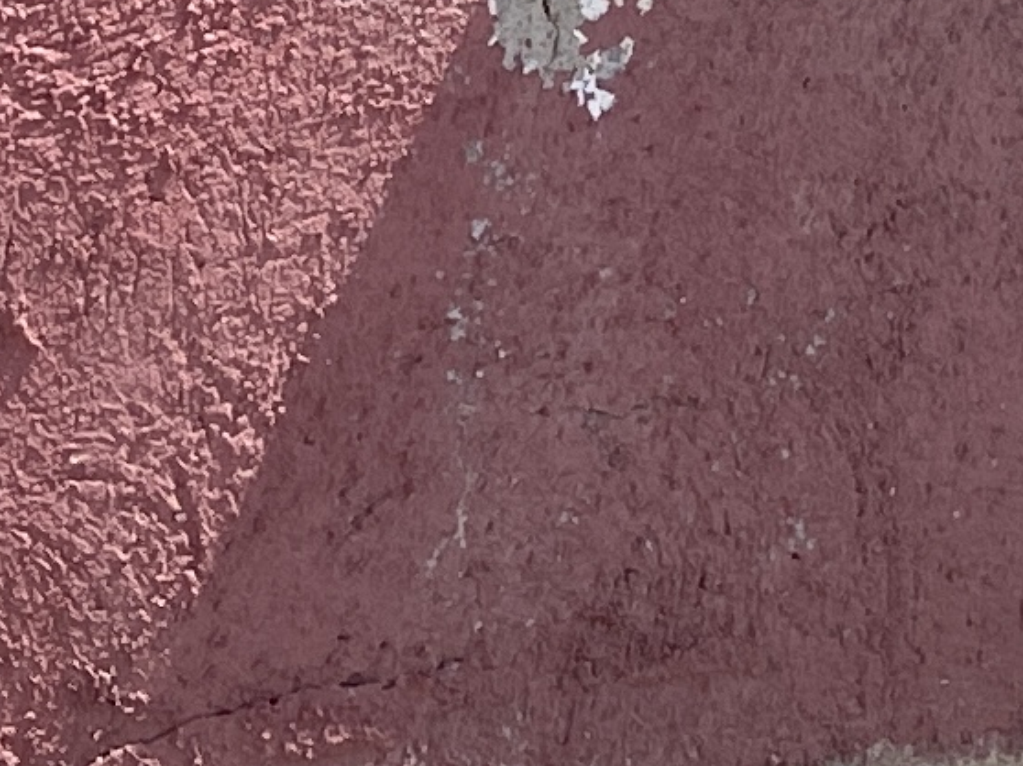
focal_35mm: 188
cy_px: -892
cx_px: 1500
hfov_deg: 10.2
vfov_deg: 7.5
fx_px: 5554
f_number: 1.8
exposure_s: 1/1629
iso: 32
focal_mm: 4.25
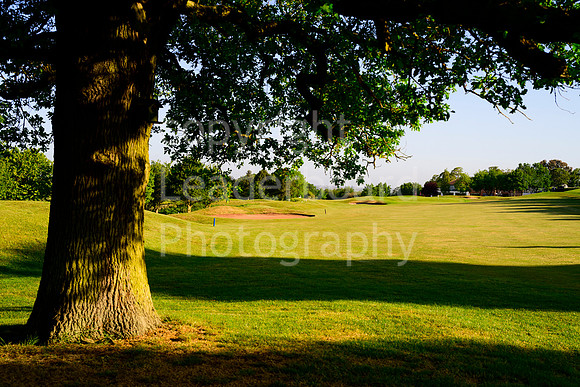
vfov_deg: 30.5
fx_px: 709
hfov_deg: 44.5
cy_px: 194
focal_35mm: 44
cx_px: 290
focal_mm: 44
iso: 320
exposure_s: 1/640
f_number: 6.3
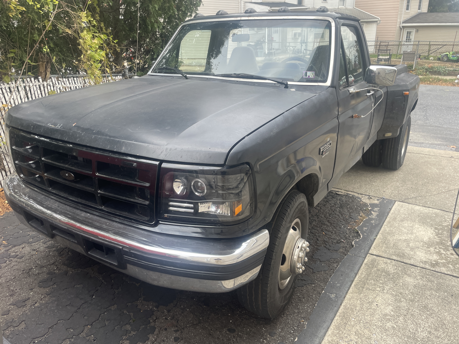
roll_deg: +1.3
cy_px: 172
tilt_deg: -20.2
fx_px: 345
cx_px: 230
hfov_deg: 67.3
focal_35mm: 26
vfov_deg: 53.1
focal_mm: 4.2
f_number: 1.6
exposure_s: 1/121
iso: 80
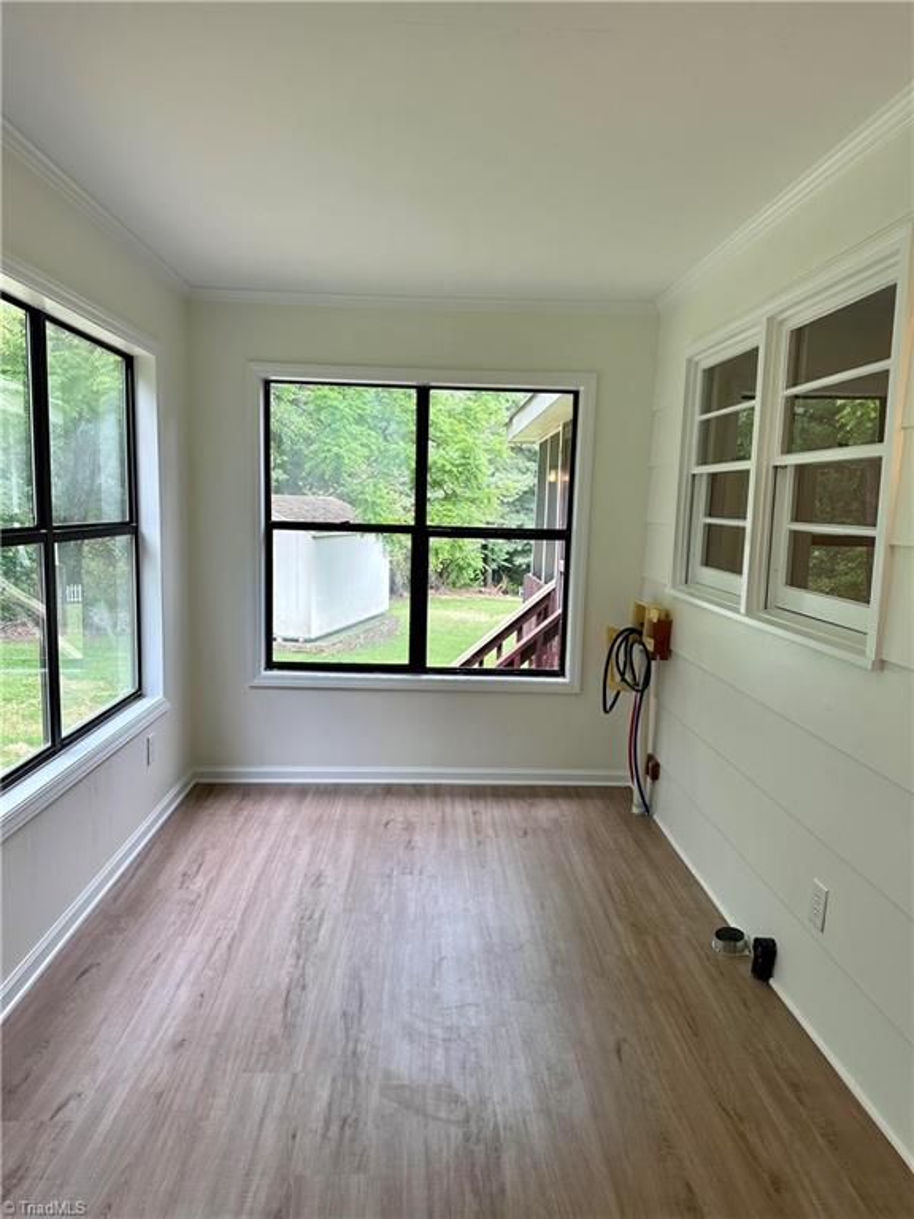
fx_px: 845
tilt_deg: -7.2
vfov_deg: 71.6
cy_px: 610
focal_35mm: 24
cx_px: 457
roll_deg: -2.0
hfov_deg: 56.8
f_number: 1.78
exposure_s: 1/301
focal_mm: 6.86
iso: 80
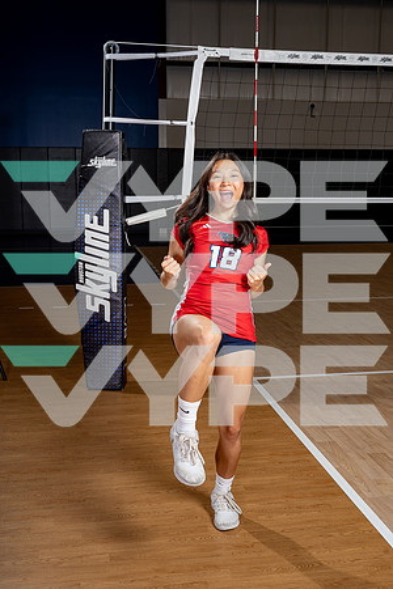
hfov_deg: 31.2
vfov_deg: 45.4
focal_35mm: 43
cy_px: 294
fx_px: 704
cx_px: 196
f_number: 8
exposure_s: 1/250
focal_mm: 43
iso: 100
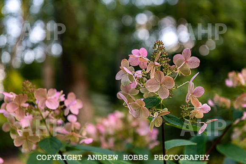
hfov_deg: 28.8
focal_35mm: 70
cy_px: 82
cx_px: 123
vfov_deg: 19.5
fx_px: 478
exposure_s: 1/80
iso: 400
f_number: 4.5
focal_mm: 70
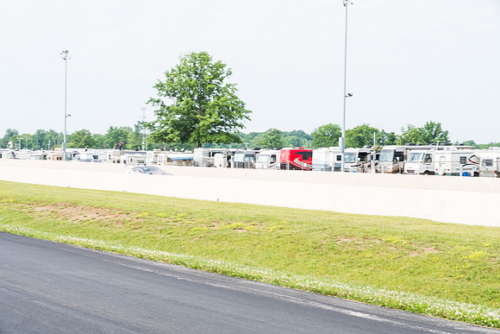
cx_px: 250
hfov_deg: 27.0
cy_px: 167
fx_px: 1042
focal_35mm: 75
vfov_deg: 18.2
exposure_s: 1/200
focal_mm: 50
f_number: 9
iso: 400
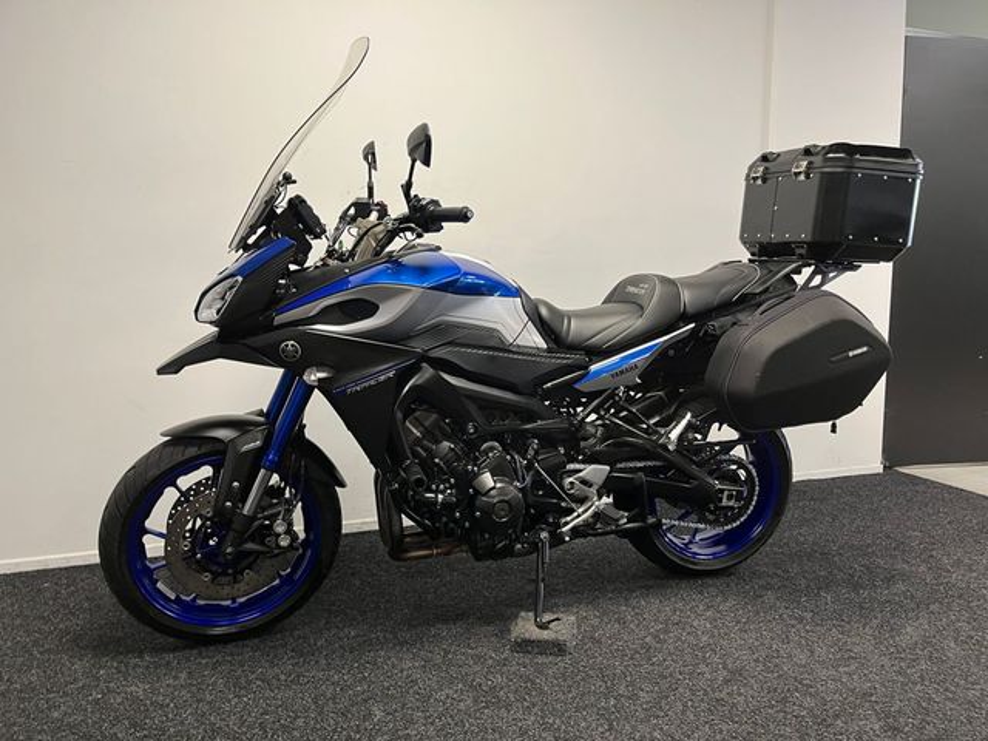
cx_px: 494
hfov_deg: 67.3
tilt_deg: -7.2
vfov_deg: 53.1
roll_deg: +0.9
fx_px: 742
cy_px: 370
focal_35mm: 26
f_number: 1.6
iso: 100
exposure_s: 1/50
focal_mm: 5.1
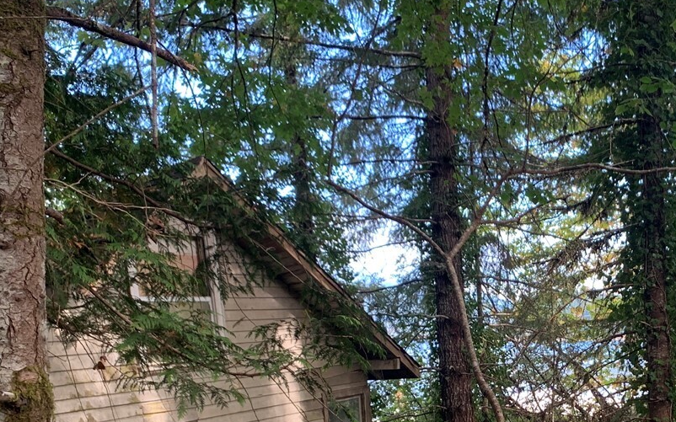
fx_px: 1013
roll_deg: +2.2
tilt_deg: -2.3
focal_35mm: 55
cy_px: 387
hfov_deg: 35.6
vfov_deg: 22.9
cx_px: 552
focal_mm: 4.25
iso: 40
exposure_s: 1/122
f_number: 1.8
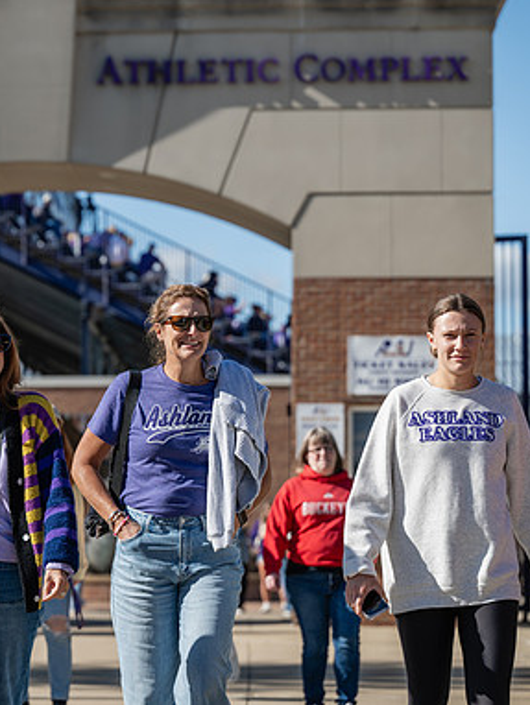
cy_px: 350
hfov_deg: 10.6
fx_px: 2855
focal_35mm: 140
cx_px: 55
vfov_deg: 14.1
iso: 80
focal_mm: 96
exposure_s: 1/800
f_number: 3.5
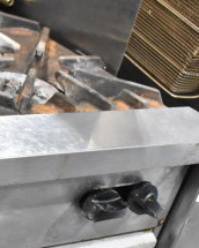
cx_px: -132
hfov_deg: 14.5
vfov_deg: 19.8
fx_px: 707
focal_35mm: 96
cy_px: 192
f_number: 5.6
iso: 6400
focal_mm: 24
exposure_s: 1/125
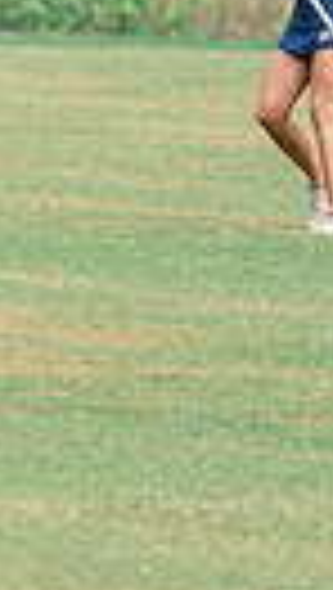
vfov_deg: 2.3
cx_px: -936
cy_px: 79
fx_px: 14552
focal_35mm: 930
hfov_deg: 1.3
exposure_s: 1/1000
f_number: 4
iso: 250
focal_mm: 200
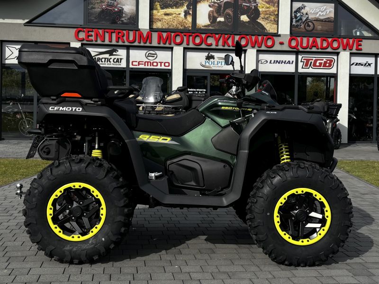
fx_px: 285
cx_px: 190
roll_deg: -0.9
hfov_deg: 67.3
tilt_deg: -1.4
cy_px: 142
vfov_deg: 53.1
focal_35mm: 26
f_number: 1.6
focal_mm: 5.96
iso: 50
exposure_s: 1/3311
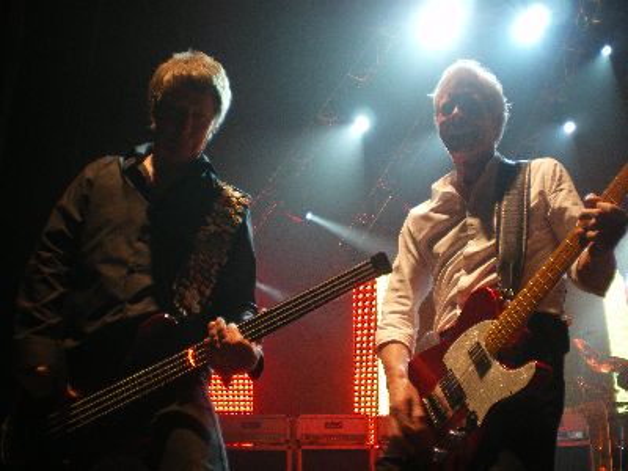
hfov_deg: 51.4
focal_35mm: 36
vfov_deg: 39.7
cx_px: 314
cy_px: 236
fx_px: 653
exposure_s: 1/50
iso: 125
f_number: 3.1
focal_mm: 6.3
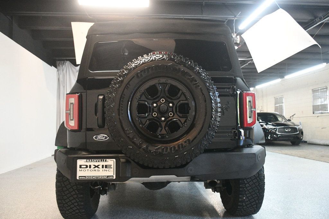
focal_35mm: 30
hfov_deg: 61.9
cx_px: 164
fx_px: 274
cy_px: 110
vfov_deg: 43.6
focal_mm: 20
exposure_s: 1/125
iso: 3200
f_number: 3.5
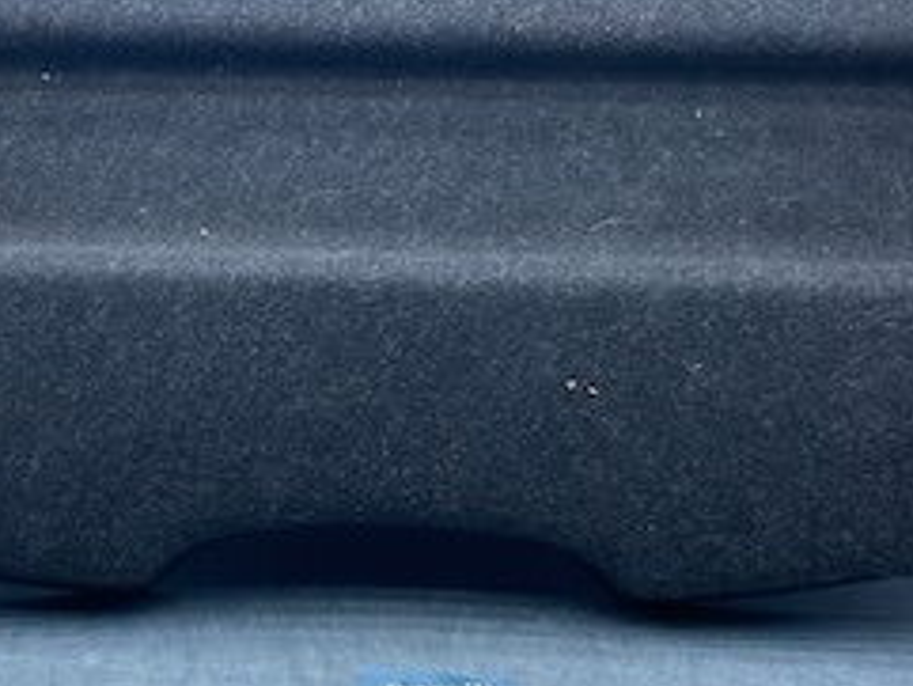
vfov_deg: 21.2
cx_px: 254
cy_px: 178
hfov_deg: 27.8
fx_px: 1821
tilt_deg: -21.1
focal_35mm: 69
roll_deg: -0.8
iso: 32
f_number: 1.8
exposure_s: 1/312
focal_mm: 4.25
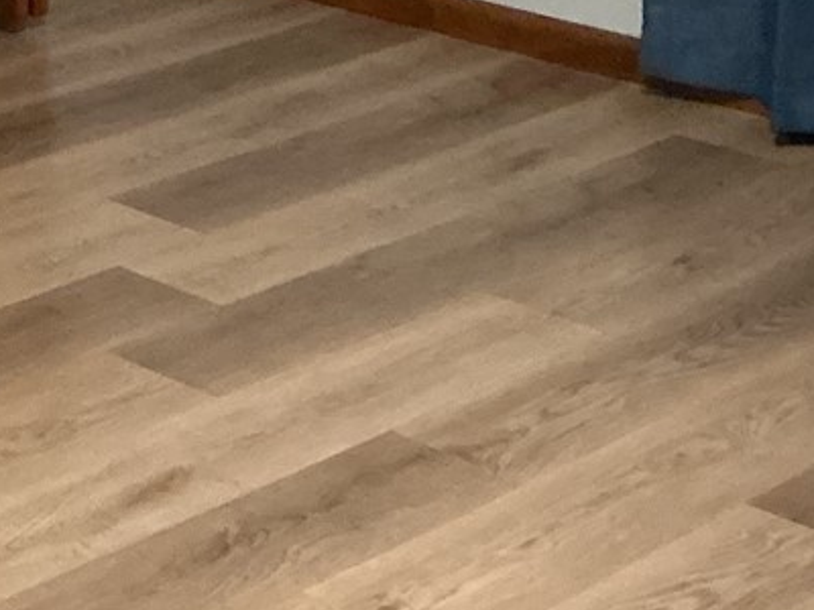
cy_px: -431
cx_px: -564
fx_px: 2728
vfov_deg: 11.9
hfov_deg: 15.1
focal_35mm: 116
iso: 250
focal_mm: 3
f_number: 1.8
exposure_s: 1/40
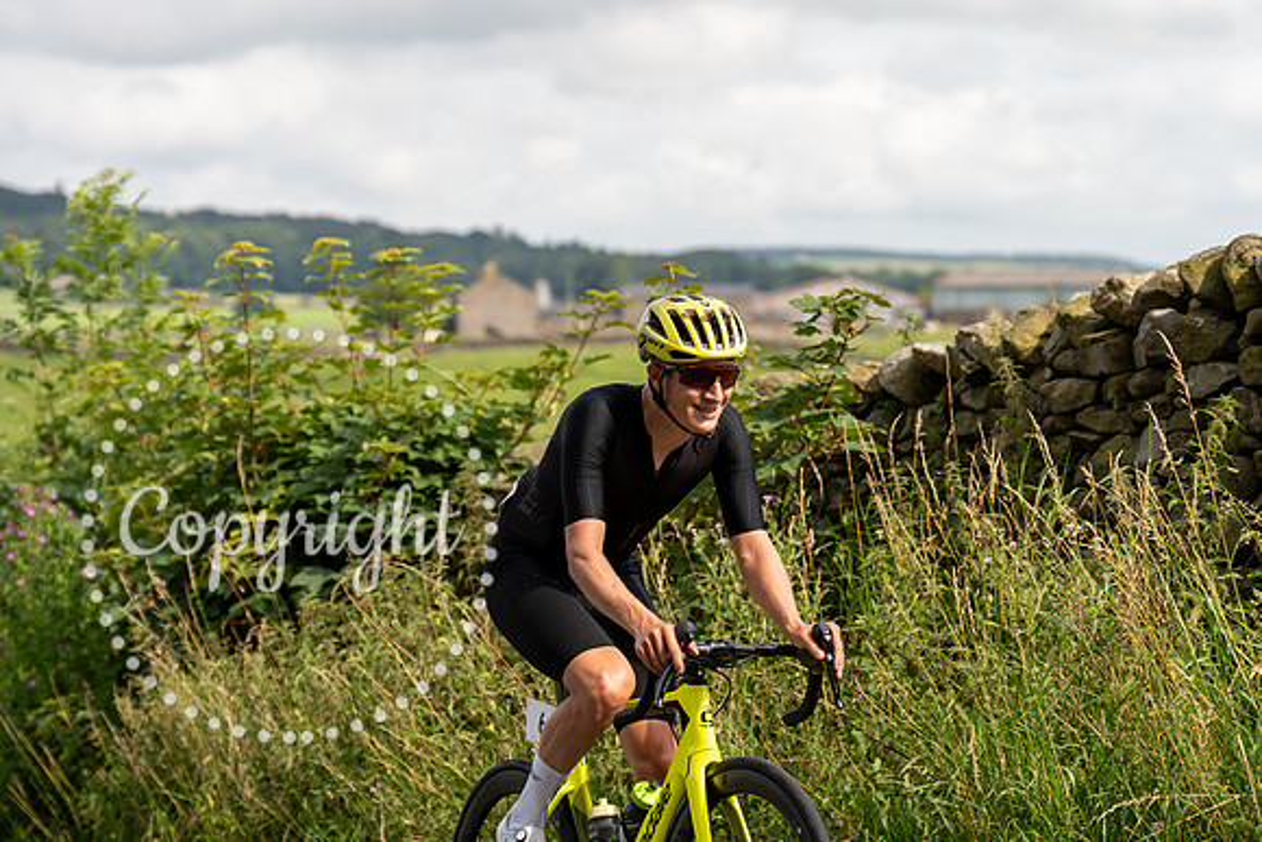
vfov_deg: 11.2
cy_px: 337
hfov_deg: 16.7
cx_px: 758
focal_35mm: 122
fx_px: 4294
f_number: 4
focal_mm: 102
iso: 100
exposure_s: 1/1000
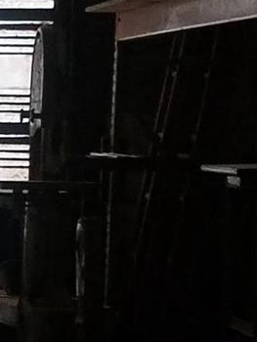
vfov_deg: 17.2
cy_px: 254
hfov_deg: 11.8
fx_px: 1127
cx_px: -242
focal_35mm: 114
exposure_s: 1/30
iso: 160
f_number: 1.7
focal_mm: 4.2
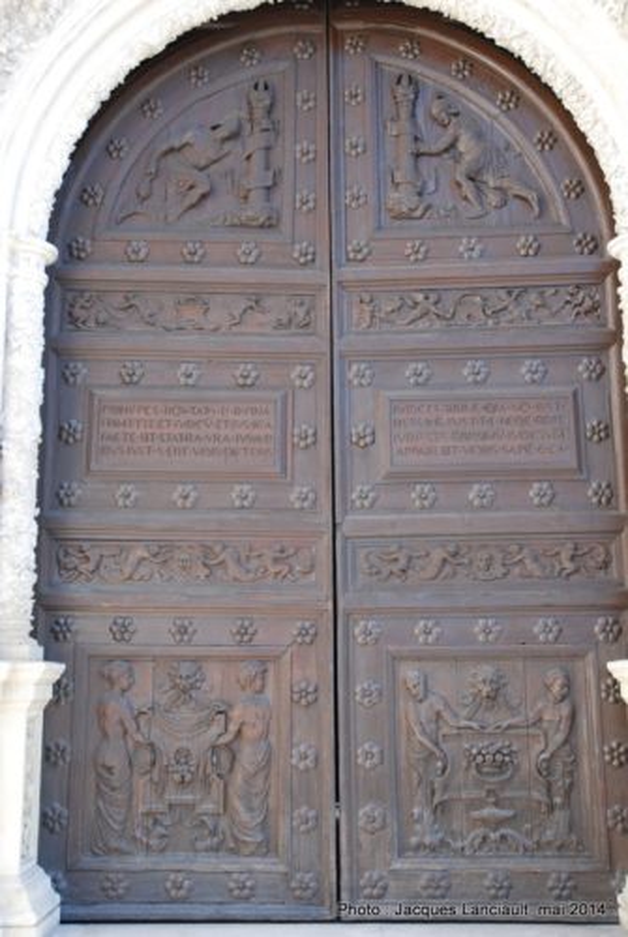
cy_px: 468
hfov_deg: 33.1
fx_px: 1056
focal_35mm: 40
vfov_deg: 47.9
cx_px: 314
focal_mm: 27
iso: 200
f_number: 5
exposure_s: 1/100
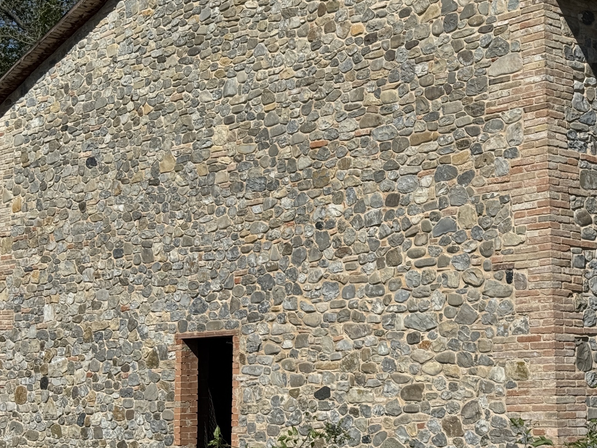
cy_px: 144
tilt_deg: +10.4
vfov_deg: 18.8
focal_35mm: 78
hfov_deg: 24.8
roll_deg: +2.1
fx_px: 1346
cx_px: 414
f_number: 1.78
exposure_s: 1/9009
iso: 64
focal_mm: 6.76
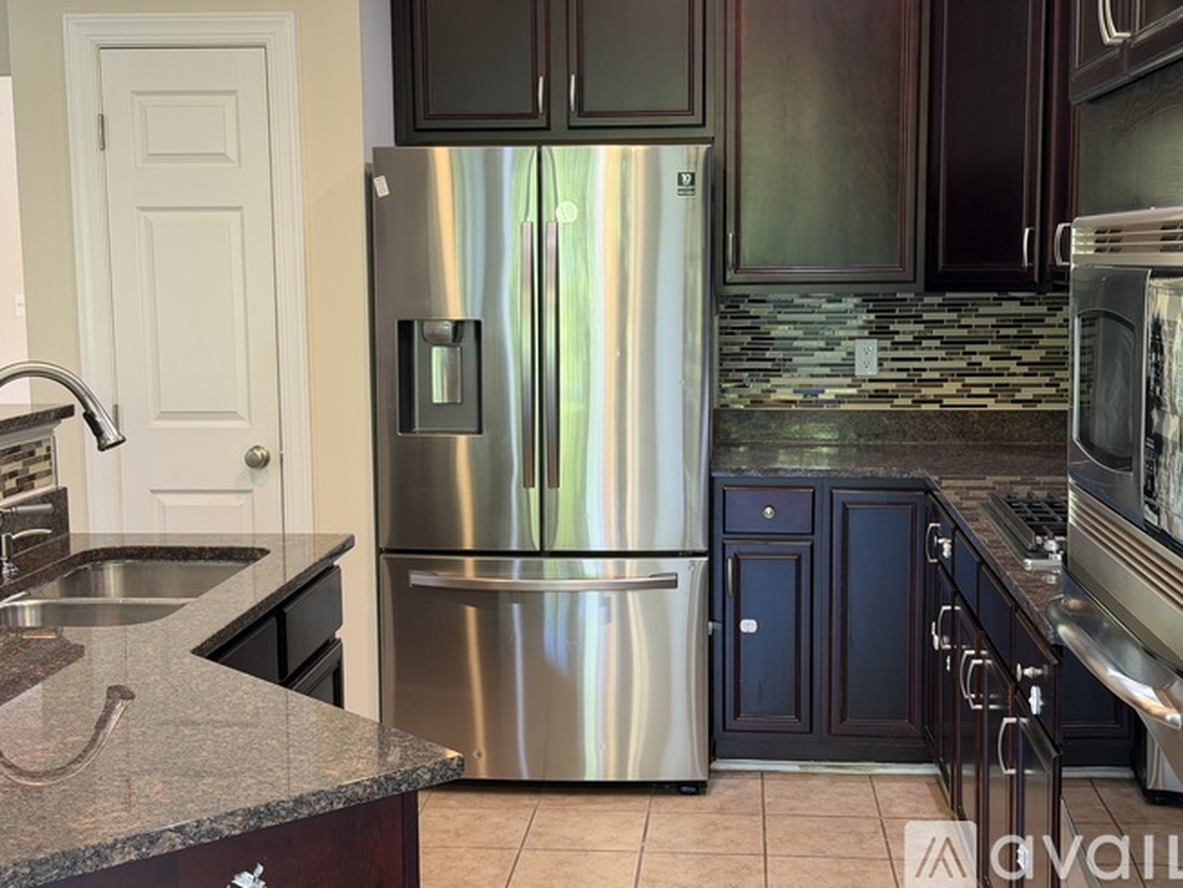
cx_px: 593
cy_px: 440
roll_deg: +0.3
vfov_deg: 29.7
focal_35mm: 49
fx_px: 1675
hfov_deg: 38.9
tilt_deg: -6.1
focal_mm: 6.76
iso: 125
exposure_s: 1/60
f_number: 1.78
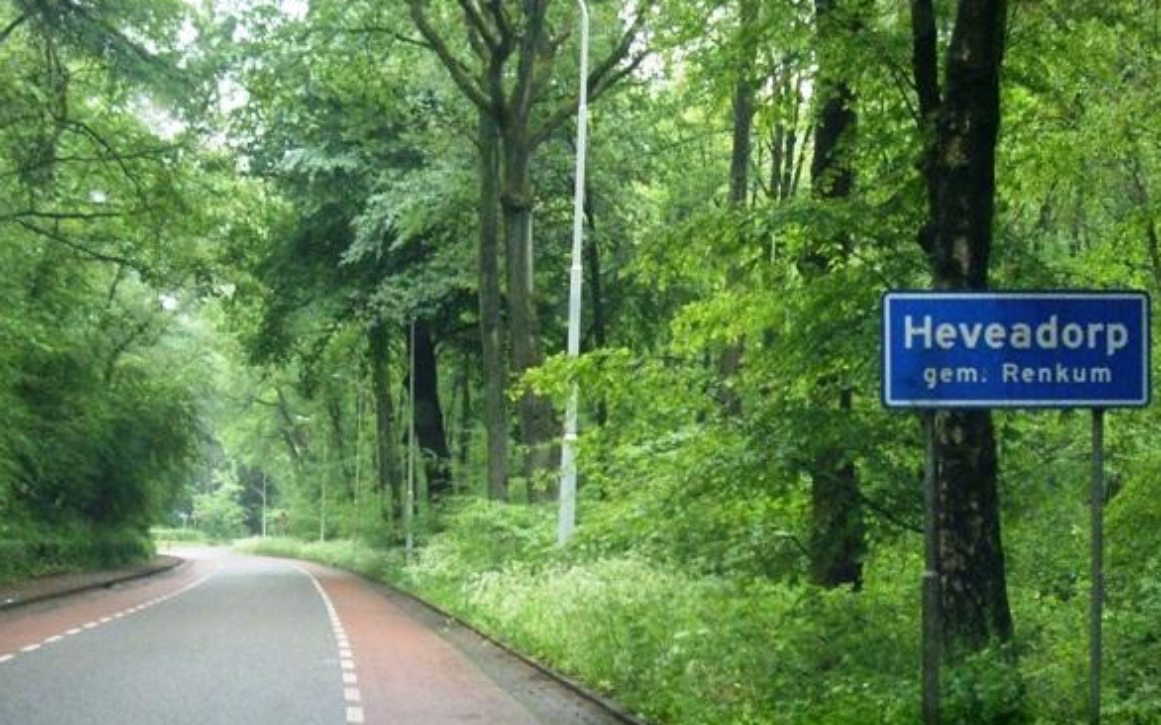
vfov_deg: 29.2
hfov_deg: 45.2
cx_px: 626
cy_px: 382
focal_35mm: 44
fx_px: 1392
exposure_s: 1/80
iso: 400
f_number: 2.8
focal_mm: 7.9
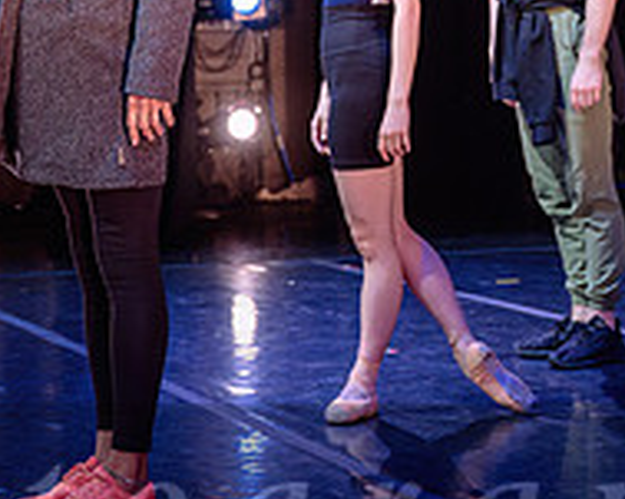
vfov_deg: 12.3
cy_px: 61
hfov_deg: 15.5
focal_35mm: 124
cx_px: 238
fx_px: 2293
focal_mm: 43
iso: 1000
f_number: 2.8
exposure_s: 1/125
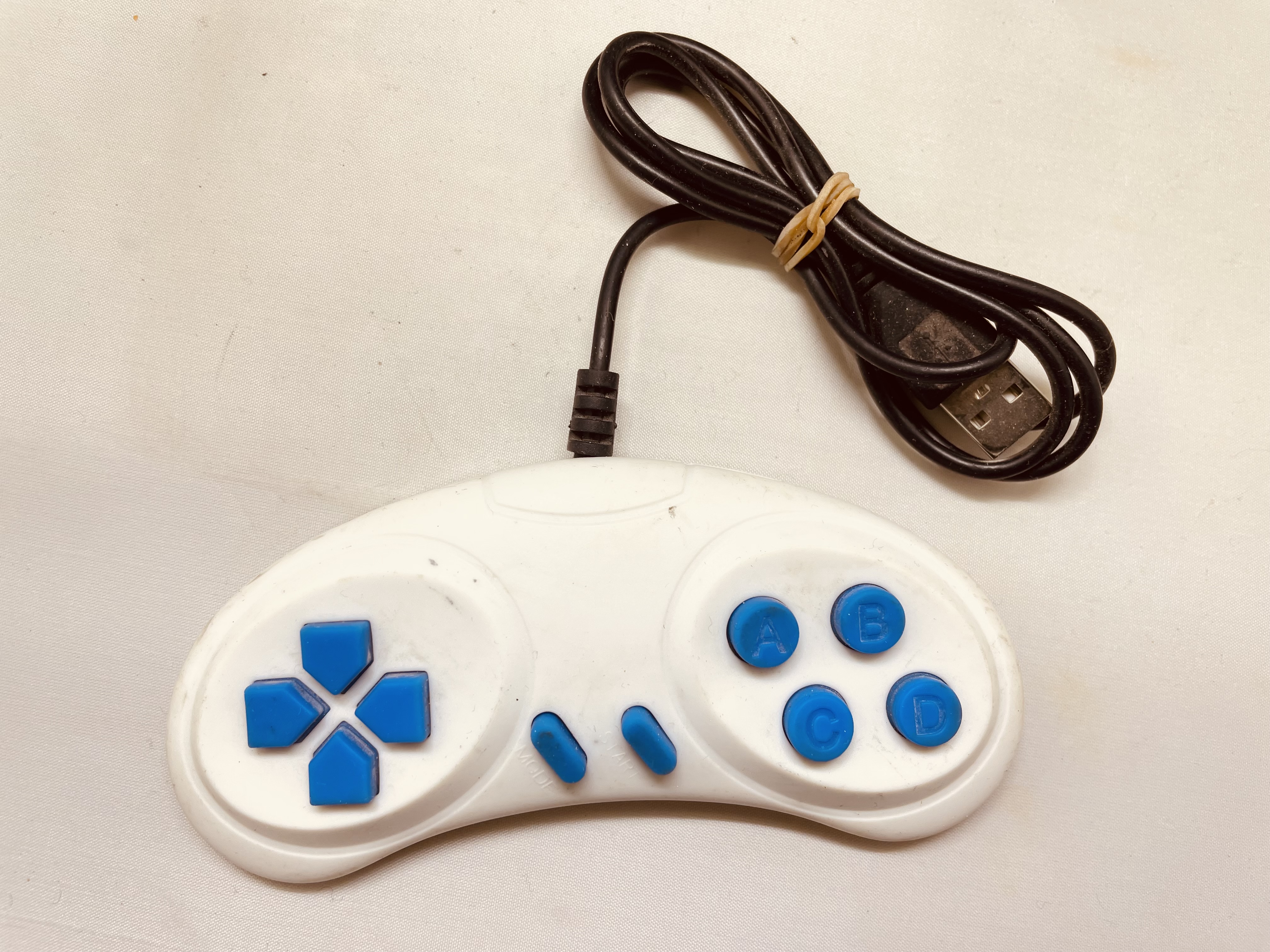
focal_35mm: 26
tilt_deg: -83.9
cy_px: 476
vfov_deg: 53.1
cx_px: 635
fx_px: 954
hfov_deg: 67.3
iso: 32
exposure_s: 1/154
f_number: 1.6
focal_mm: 4.2
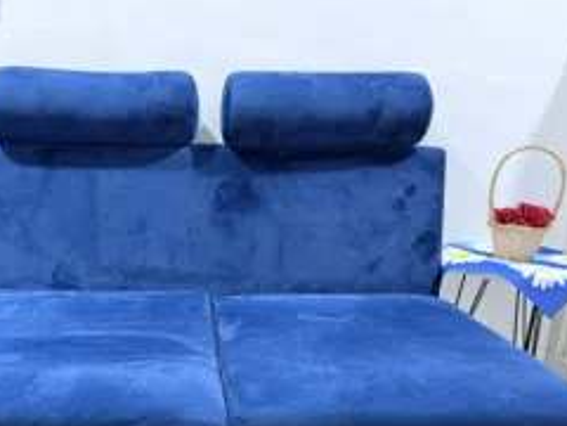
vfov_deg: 34.9
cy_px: 336
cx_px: 184
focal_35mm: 40
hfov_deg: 46.0
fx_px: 655
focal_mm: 6.76
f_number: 1.78
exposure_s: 1/50
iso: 800
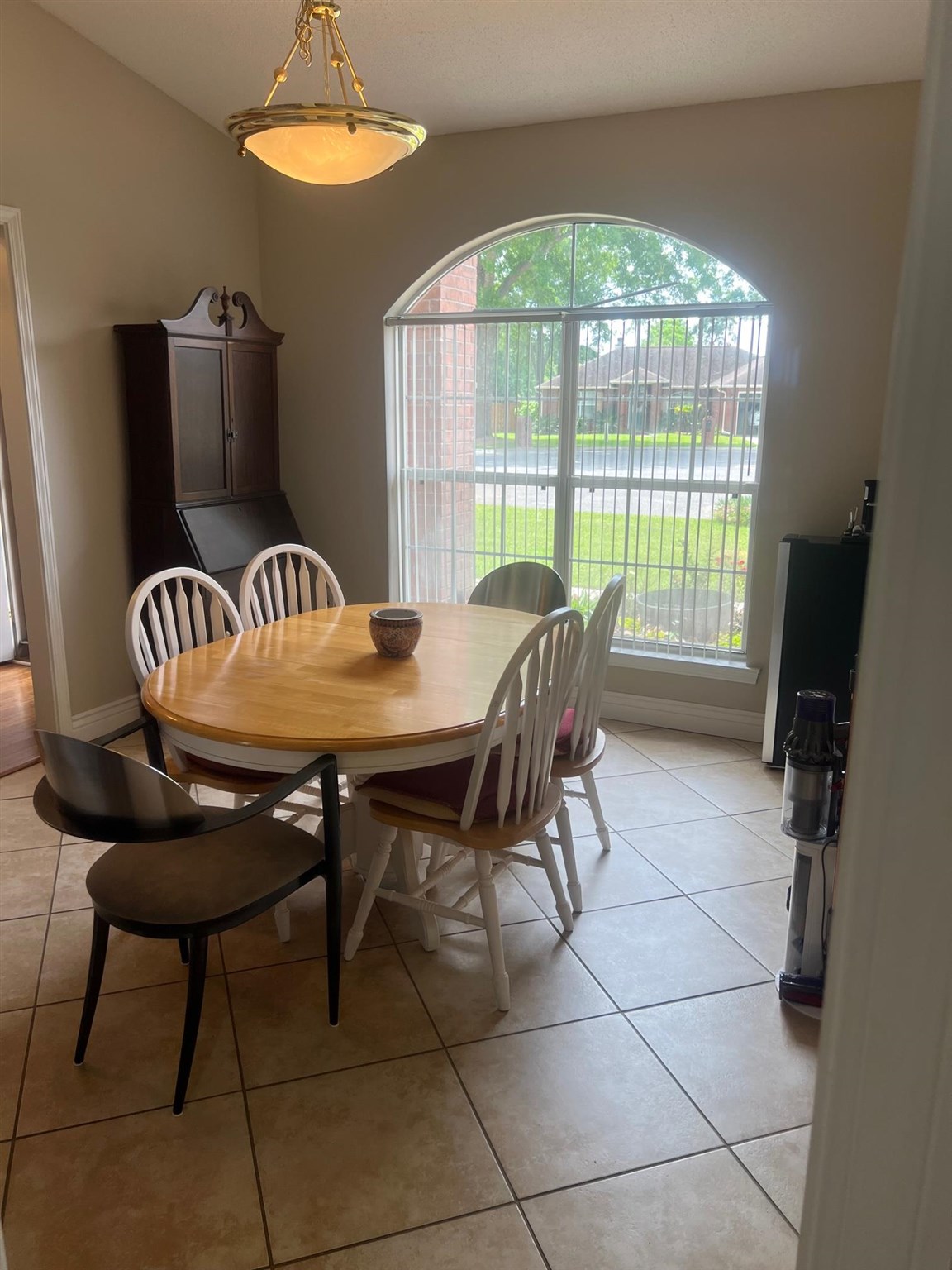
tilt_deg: -13.3
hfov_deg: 53.1
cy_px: 635
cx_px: 476
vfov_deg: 67.3
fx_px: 953
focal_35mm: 26
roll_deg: +0.3
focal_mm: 5.7
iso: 40
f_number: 1.5
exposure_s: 1/170
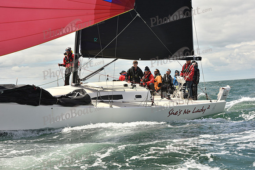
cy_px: 85
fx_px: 652
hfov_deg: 22.1
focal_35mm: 92
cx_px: 128
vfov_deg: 14.9
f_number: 10
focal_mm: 92
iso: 320
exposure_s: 1/800
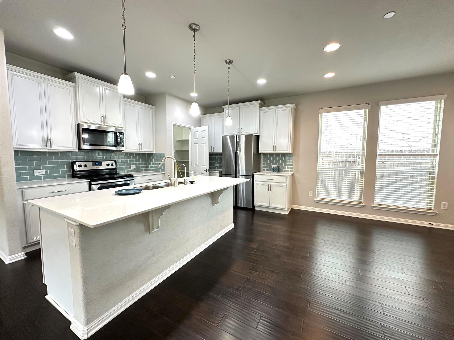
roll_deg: -0.3
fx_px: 184
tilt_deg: -3.9
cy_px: 170
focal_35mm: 14
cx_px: 227
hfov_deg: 102.1
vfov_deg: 85.7
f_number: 2.2
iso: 200
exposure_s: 1/60
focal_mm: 2.22
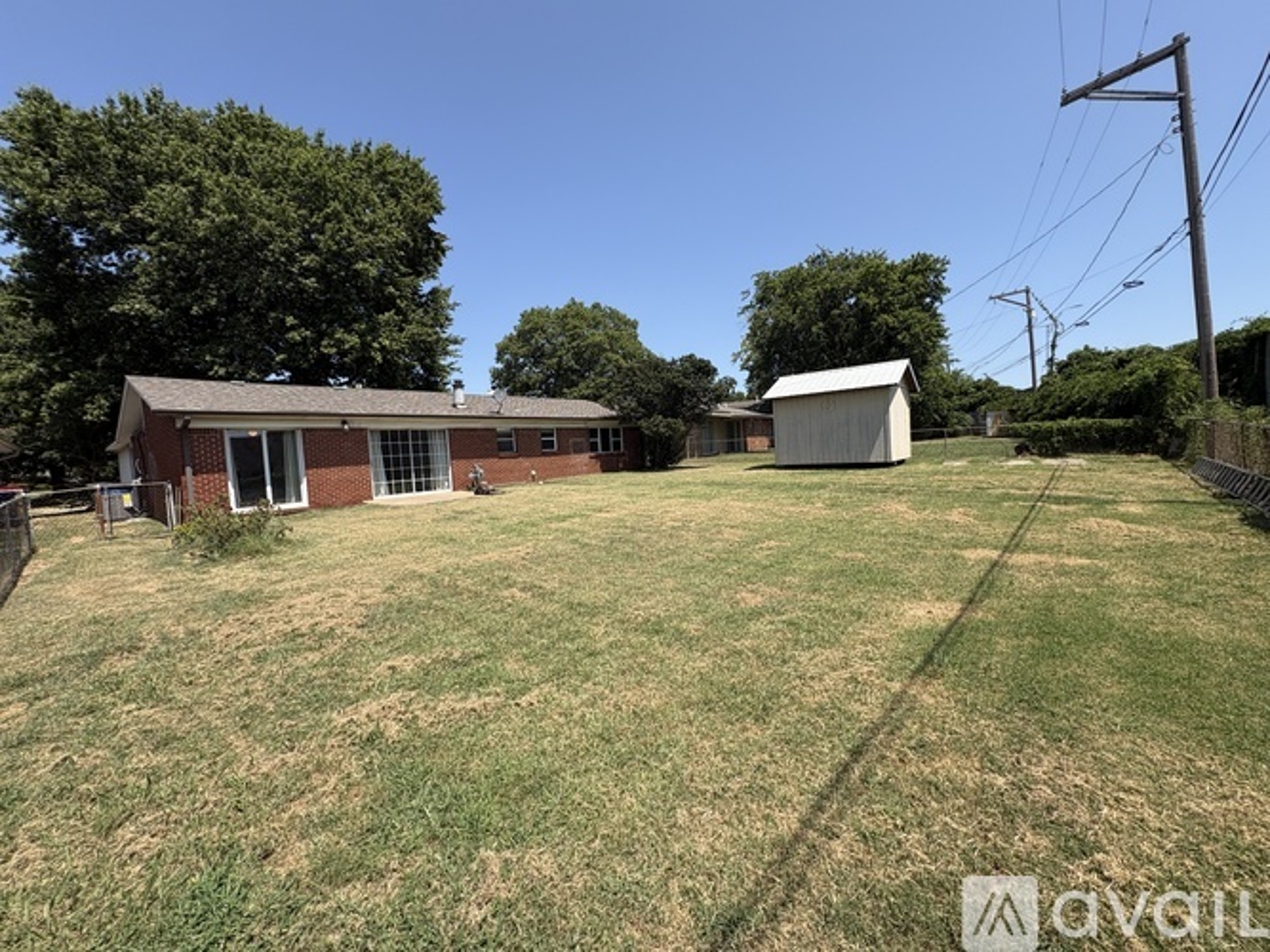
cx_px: 635
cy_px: 476
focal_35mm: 14
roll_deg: +3.7
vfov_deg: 85.7
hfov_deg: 102.1
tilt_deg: -3.9
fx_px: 514
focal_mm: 2.22
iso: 40
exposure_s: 1/1672
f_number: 2.2
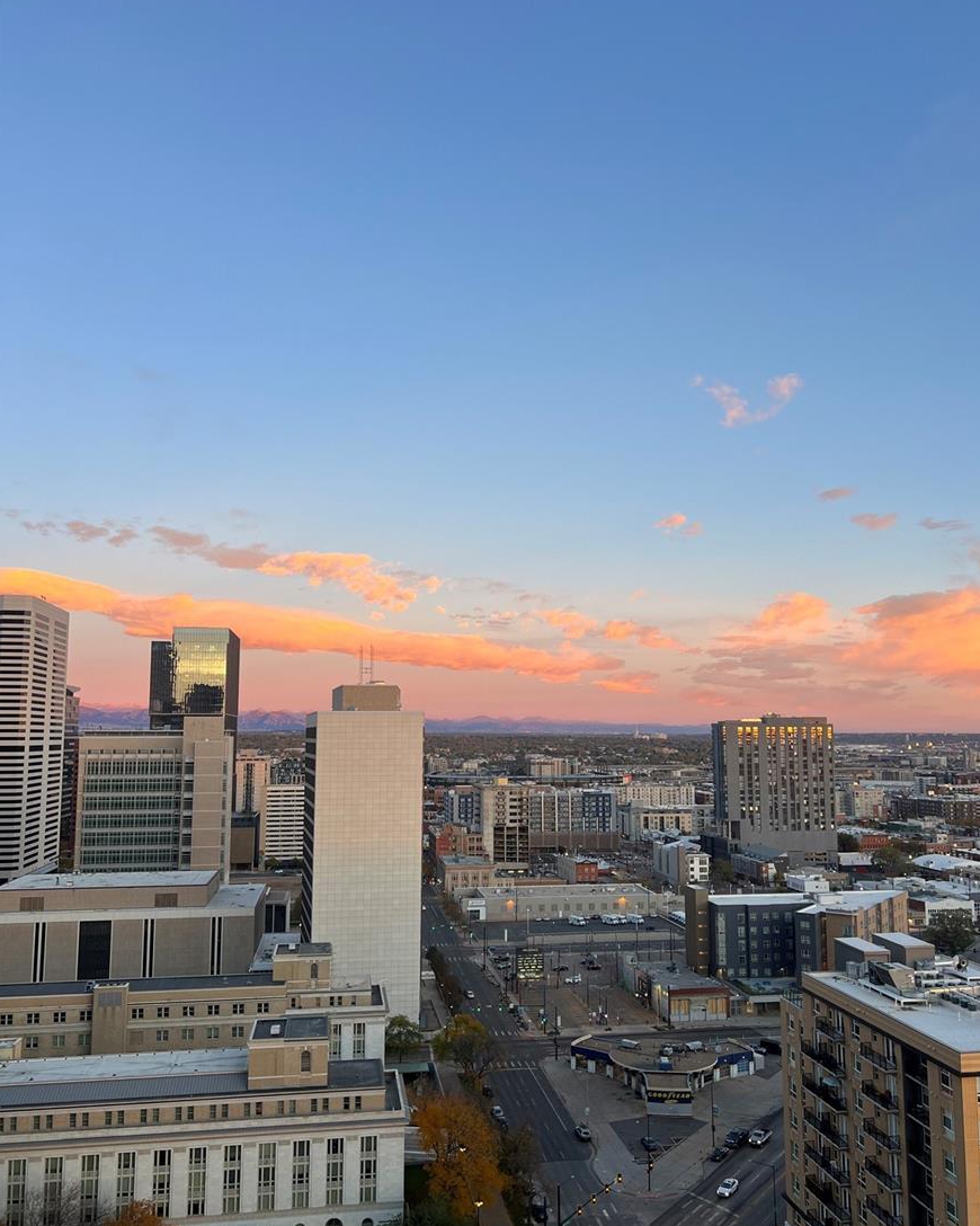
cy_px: 630
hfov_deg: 51.5
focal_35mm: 28
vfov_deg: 62.2
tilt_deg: +7.2
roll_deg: -0.2
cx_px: 501
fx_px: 1015
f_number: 1.5
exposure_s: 1/123
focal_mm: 5.7
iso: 32
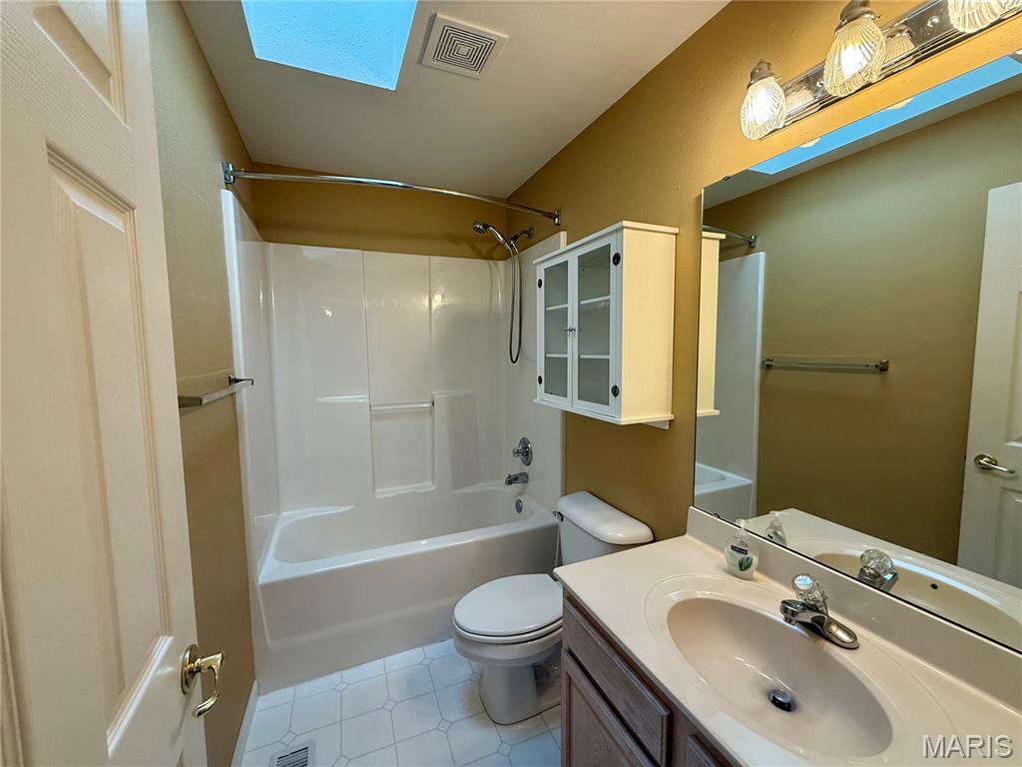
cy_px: 384
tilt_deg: -5.6
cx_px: 511
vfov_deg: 85.7
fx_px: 413
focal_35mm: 14
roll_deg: +1.0
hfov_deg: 102.1
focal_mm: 2.22
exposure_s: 1/120
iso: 160
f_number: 2.2
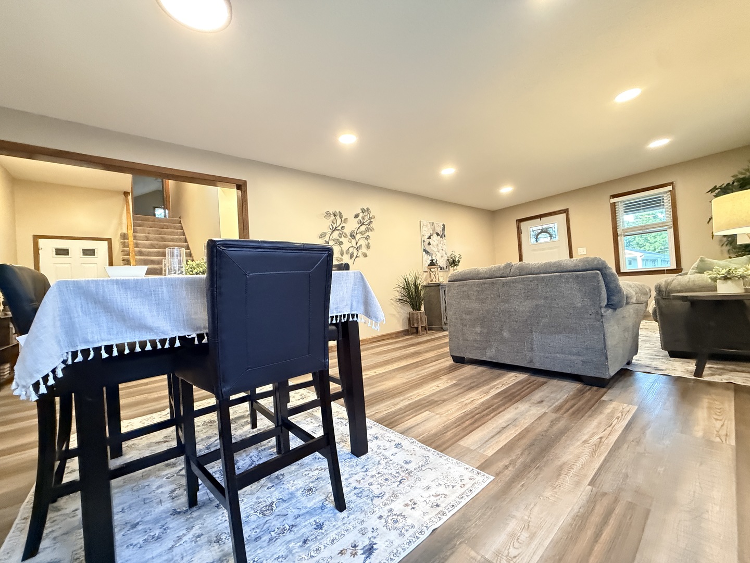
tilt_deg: +1.0
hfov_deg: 102.1
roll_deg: +4.5
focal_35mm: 14
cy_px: 282
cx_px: 375
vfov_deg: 85.7
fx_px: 303
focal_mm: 2.22
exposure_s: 1/60
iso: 800
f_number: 2.2
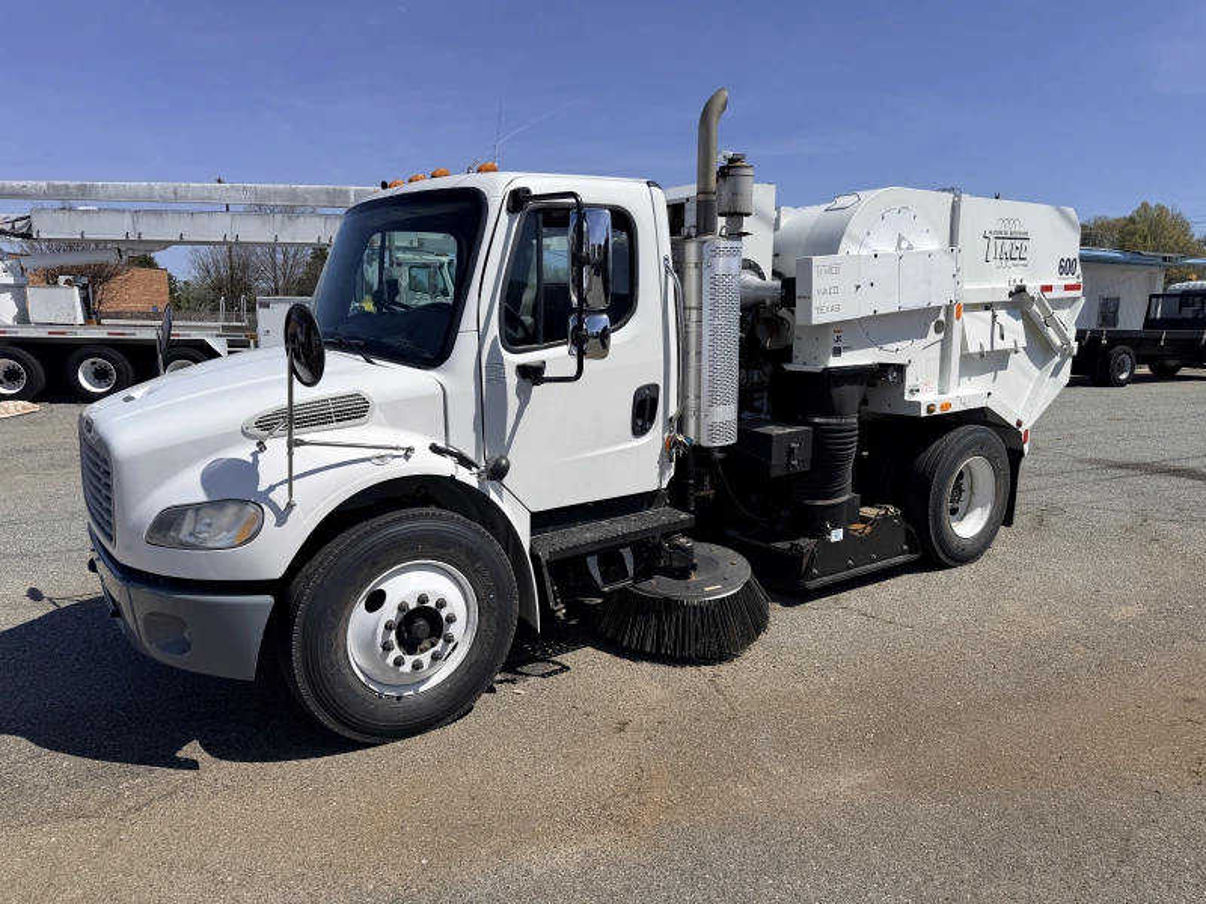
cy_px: 452
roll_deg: -0.3
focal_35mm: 24
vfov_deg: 56.8
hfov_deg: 71.6
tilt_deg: -9.9
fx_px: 836
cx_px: 603
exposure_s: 1/9091
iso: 80
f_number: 1.78
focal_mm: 6.76
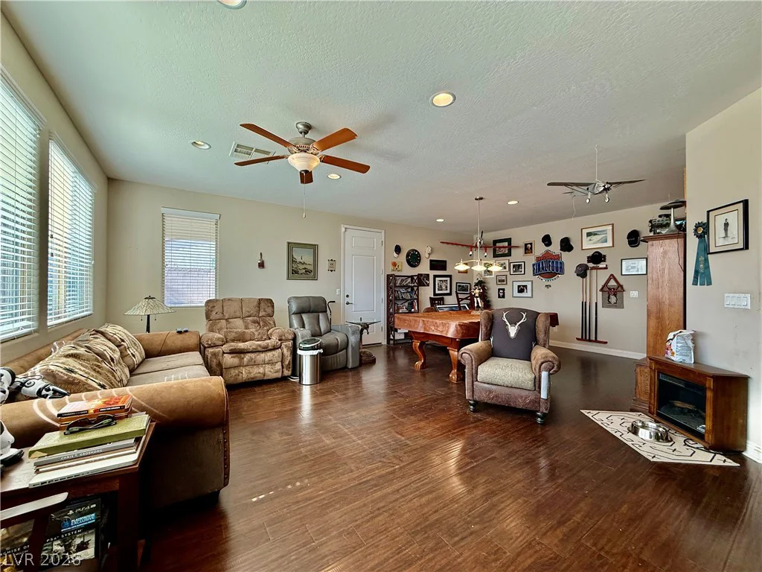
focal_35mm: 14
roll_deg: -0.2
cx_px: 381
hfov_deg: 102.1
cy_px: 286
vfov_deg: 85.7
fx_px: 308
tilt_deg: +0.9
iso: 100
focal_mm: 2.22
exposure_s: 1/120
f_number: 2.2
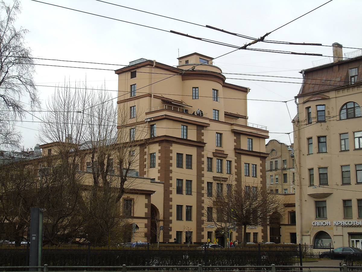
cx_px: 181
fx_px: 565
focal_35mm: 54
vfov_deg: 27.0
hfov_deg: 35.5
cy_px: 136
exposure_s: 1/200
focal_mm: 9.6
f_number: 4.3
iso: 80
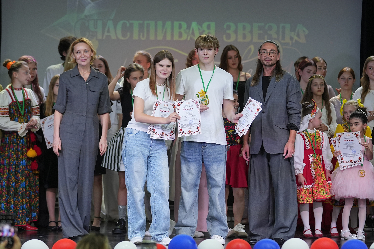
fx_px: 1901
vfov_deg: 7.5
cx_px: 187
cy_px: 124
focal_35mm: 183
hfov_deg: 11.2
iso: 1000
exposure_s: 1/250
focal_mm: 122
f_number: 2.8
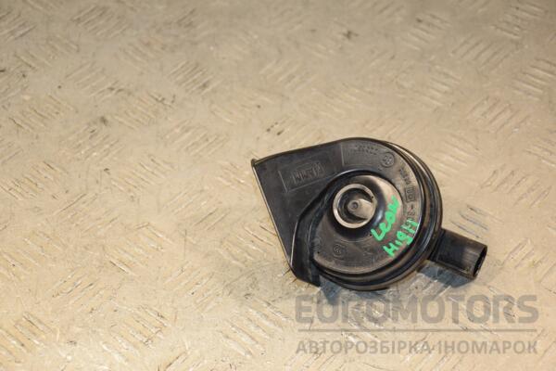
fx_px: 1344
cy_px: 186
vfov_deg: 15.7
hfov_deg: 23.4
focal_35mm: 87
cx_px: 278
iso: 800
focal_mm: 58
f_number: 5.6
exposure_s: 1/200
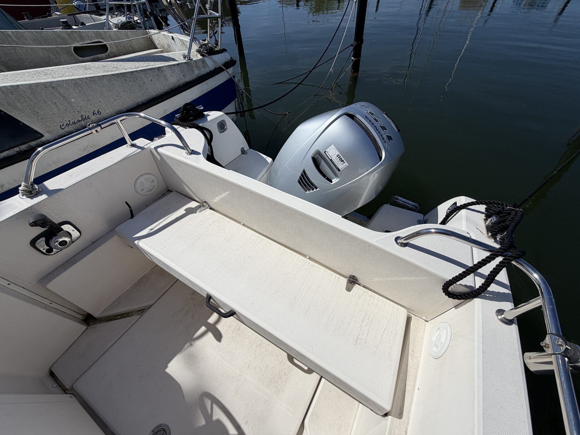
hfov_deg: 102.1
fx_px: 235
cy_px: 218
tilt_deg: -48.6
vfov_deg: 85.7
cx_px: 290
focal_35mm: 14
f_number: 2.2
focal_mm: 2.22
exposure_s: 1/2611
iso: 20
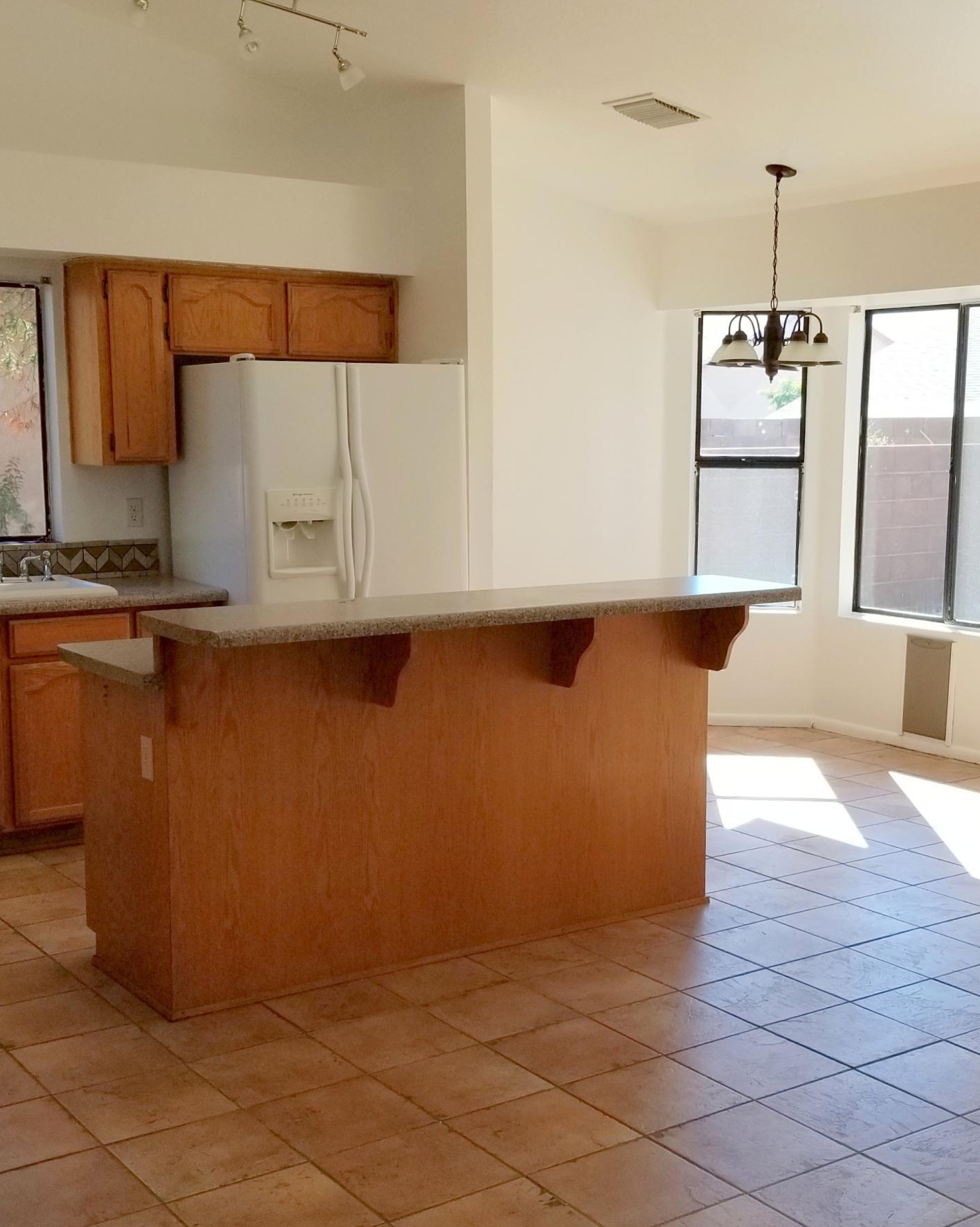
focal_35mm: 43
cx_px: 563
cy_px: 649
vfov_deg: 42.9
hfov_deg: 34.8
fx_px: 1560
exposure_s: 1/422
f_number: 1.7
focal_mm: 4.3
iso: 50
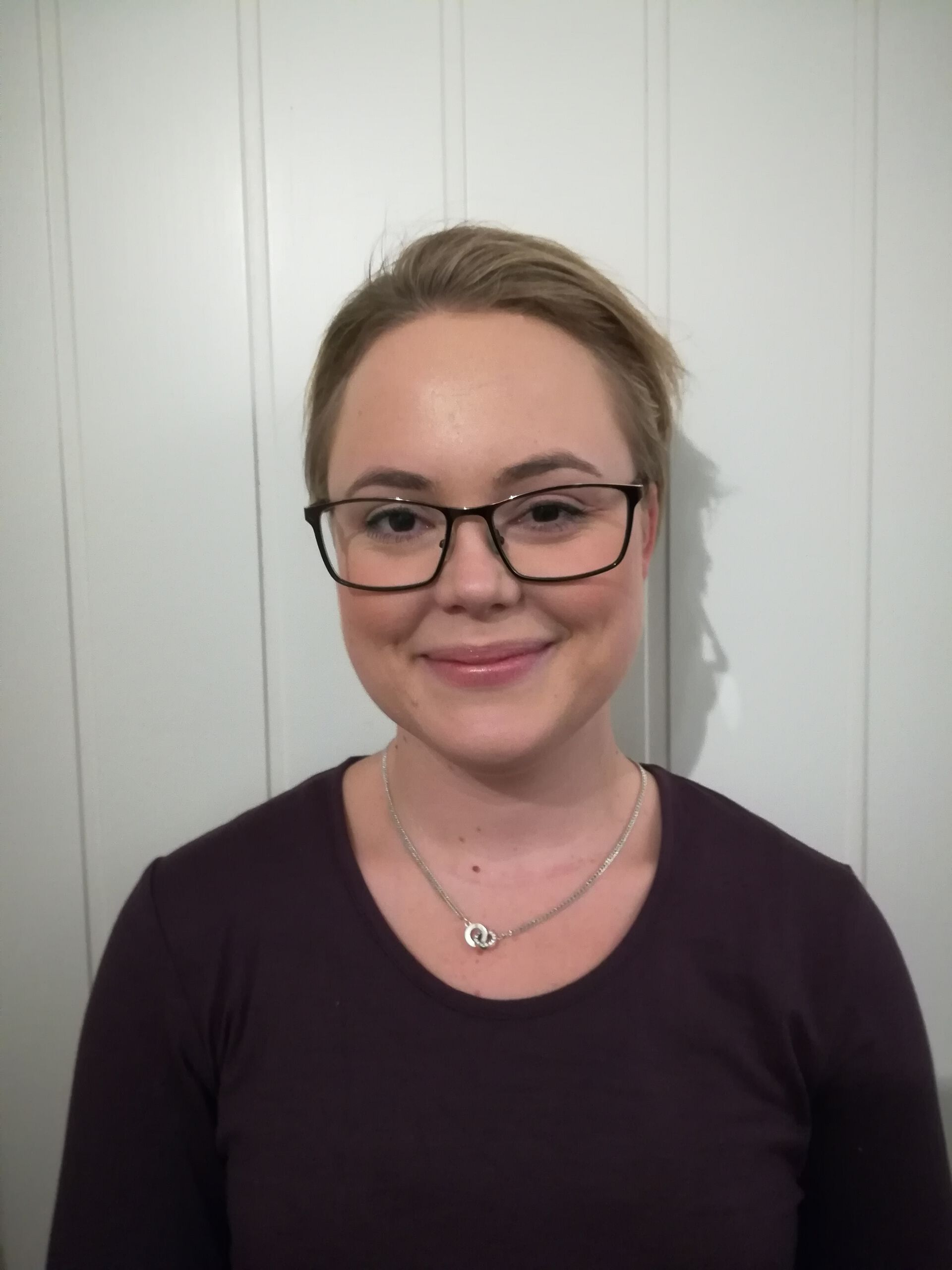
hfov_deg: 53.1
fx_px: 953
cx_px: 476
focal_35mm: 26
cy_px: 635
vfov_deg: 67.3
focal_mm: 3.83
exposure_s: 1/14.3
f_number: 2.2
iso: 800
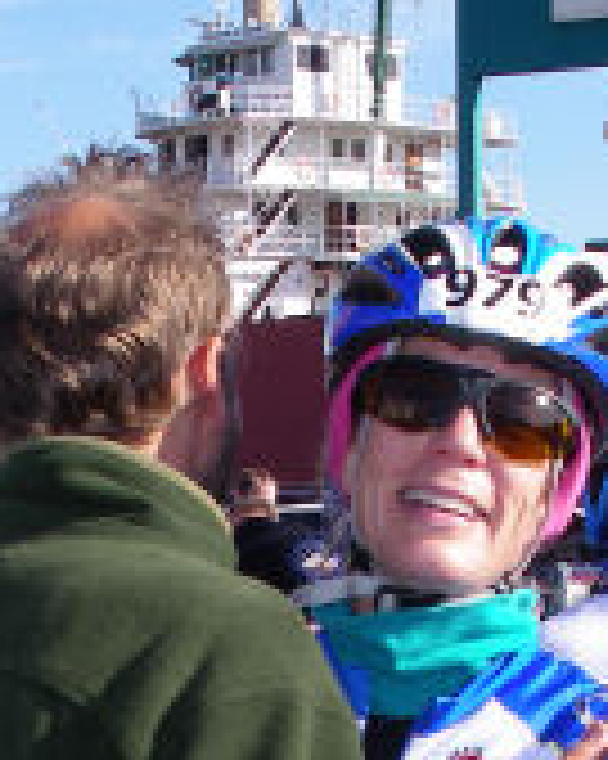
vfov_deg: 14.3
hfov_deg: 11.8
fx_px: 2949
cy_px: 893
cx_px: 232
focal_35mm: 131
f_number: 4.2
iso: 80
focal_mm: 7.8
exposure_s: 1/320
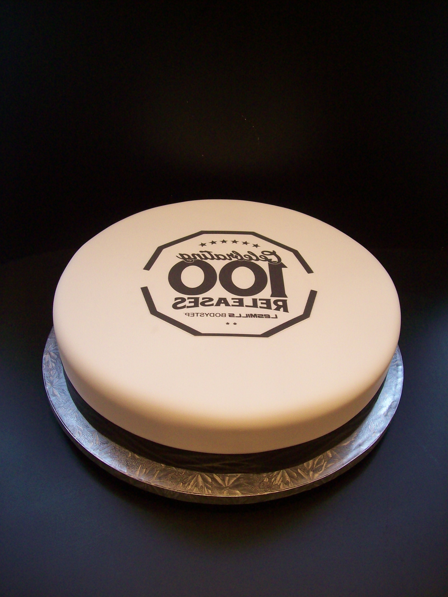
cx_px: 224
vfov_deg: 51.4
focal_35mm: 36
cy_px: 298
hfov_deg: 39.7
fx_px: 621
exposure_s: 1/23.9
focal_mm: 6
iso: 160
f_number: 2.7
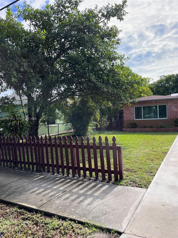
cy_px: 119
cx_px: 89
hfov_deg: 53.1
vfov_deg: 67.3
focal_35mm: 26
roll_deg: +2.9
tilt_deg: -0.5
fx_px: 178
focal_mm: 5.1
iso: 50
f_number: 1.6
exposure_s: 1/1923
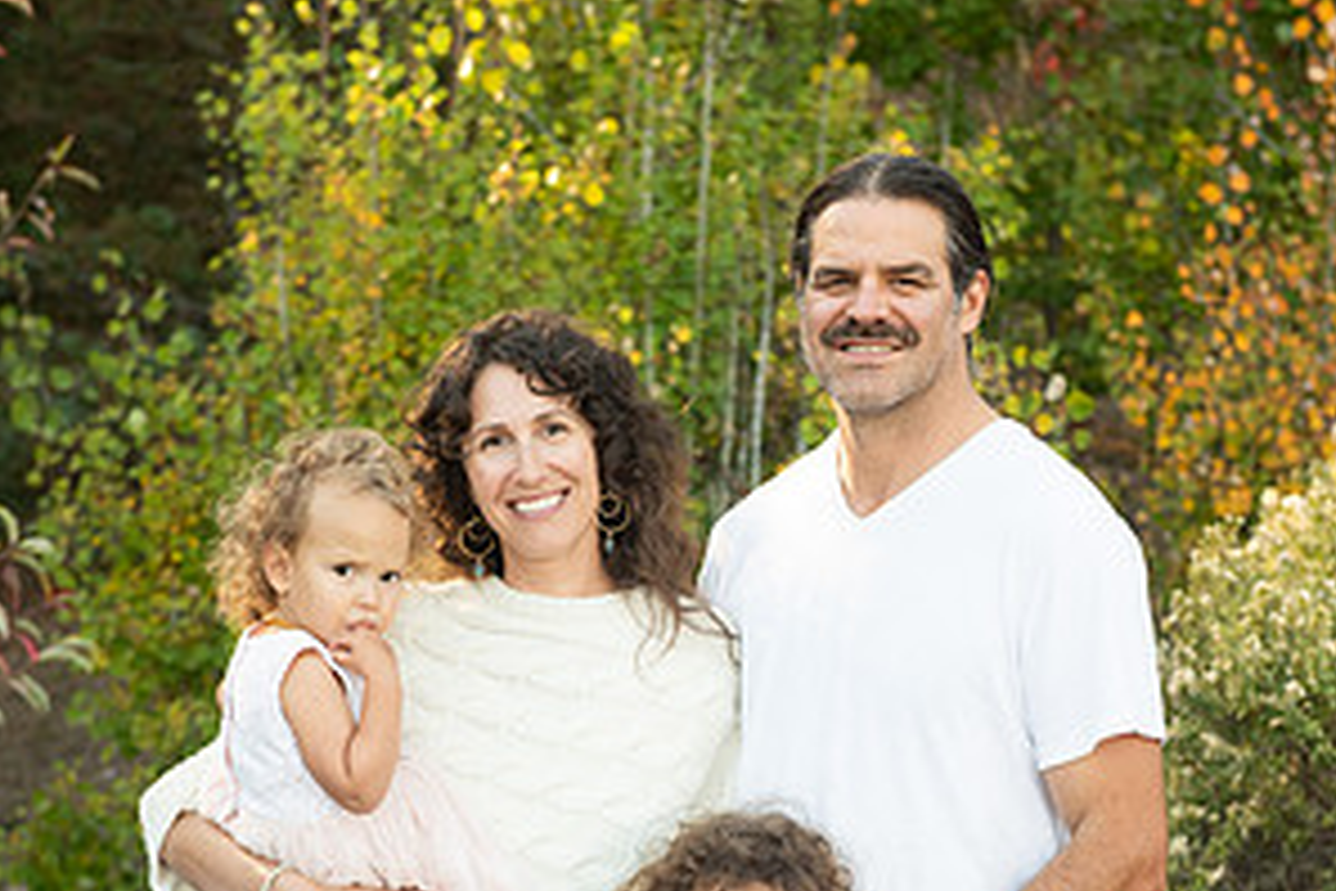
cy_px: 896
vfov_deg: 12.8
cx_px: 666
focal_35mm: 106
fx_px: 3933
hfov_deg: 19.3
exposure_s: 1/320
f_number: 4.5
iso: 640
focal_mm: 70
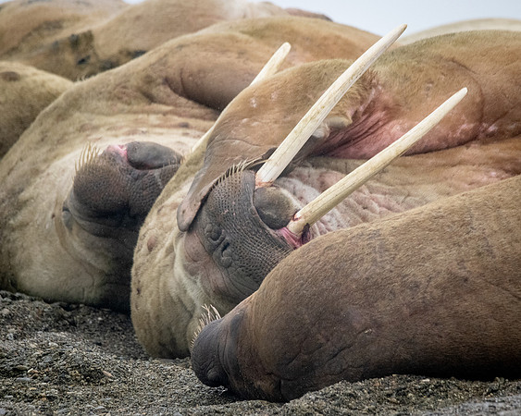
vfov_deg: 1.7
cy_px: 168
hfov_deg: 2.2
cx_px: 262
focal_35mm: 889
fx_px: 13709
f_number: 6.3
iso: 3200
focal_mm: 600
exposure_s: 1/500
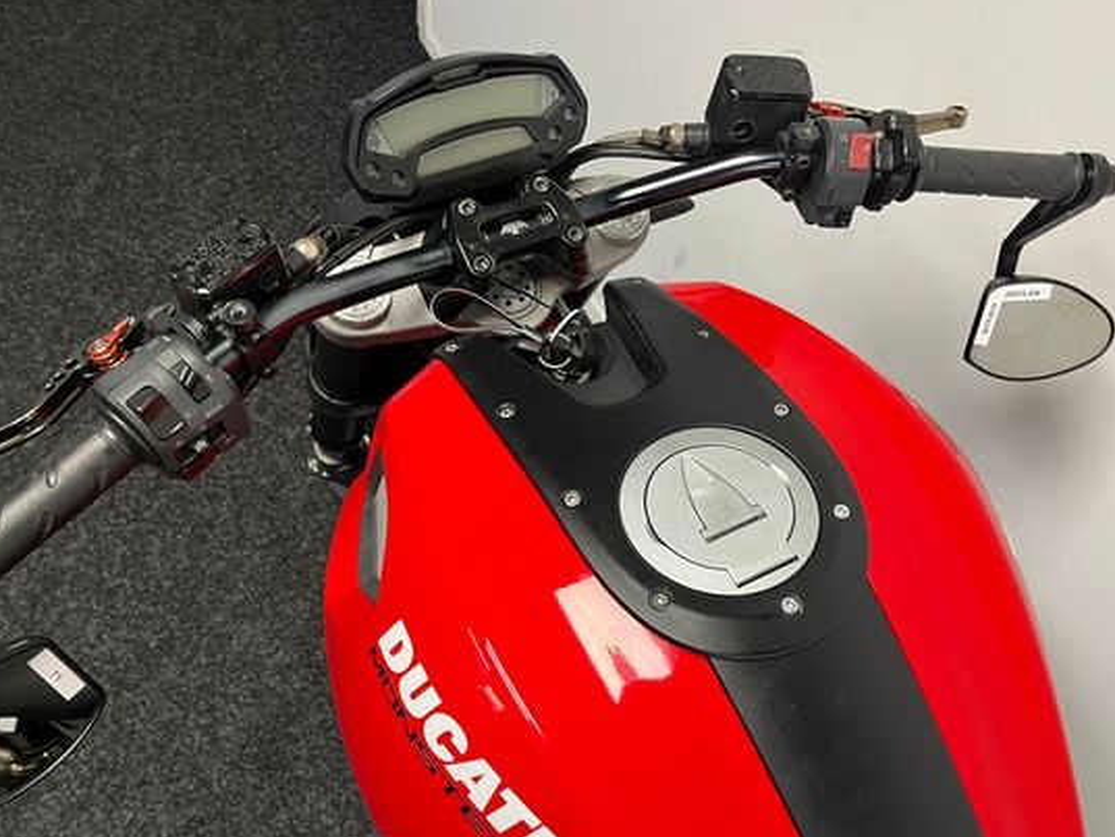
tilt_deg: -52.8
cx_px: 592
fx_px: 999
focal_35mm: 31
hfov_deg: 58.3
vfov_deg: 45.4
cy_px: 455
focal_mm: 5.1
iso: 125
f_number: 1.6
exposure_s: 1/50
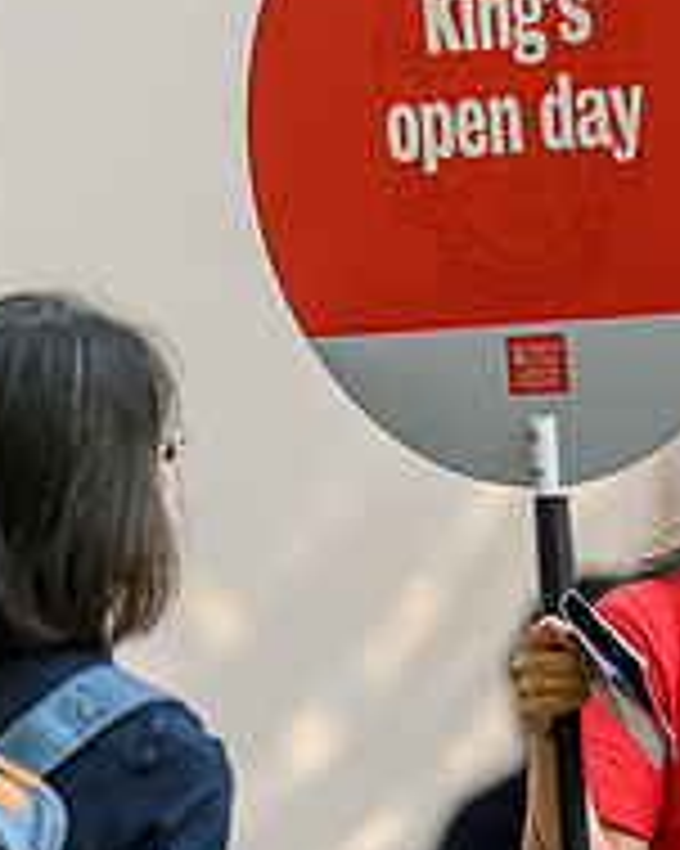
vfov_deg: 3.3
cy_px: 378
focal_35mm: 581
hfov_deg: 2.7
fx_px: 14628
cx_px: 950
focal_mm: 135
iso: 560
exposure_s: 1/1250
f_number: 1.8
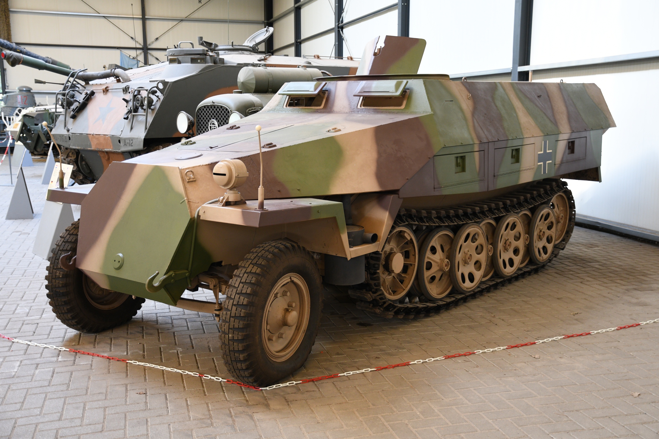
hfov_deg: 48.5
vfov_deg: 33.4
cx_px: 330
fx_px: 732
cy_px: 220
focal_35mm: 40
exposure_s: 1/40
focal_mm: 27
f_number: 3
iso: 640
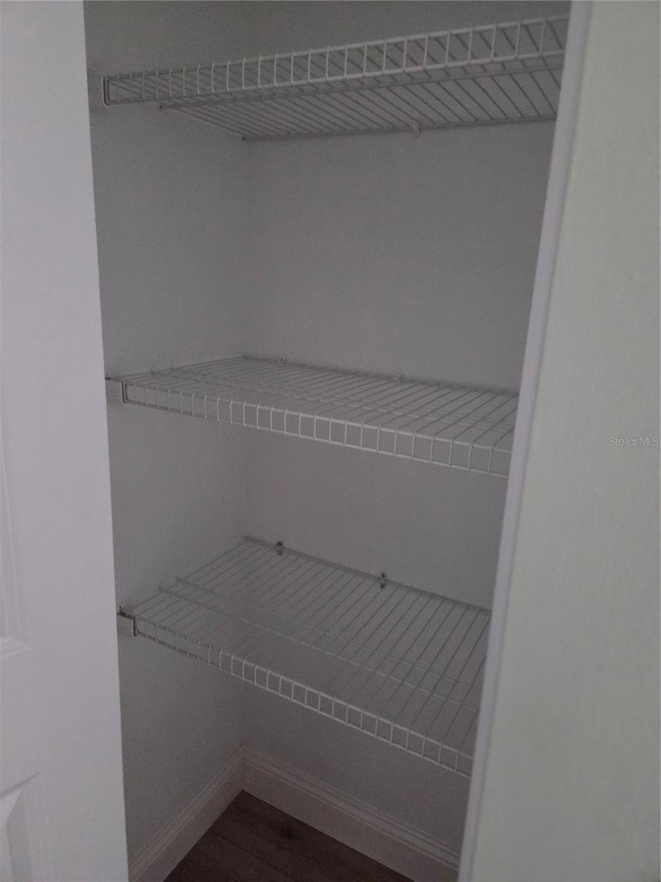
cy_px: 441
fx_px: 586
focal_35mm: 23
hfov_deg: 58.9
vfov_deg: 73.9
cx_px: 330
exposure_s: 1/60
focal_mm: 5.4
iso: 1600
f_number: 1.8
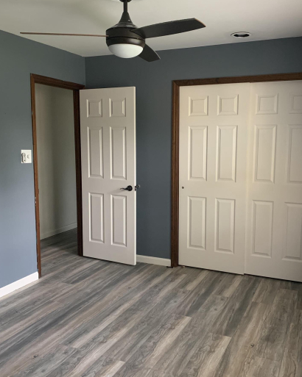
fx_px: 369
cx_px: 171
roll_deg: -0.8
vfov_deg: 54.2
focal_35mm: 33
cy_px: 188
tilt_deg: -6.8
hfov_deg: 44.4
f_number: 1.8
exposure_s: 1/43
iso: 400
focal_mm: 4.25
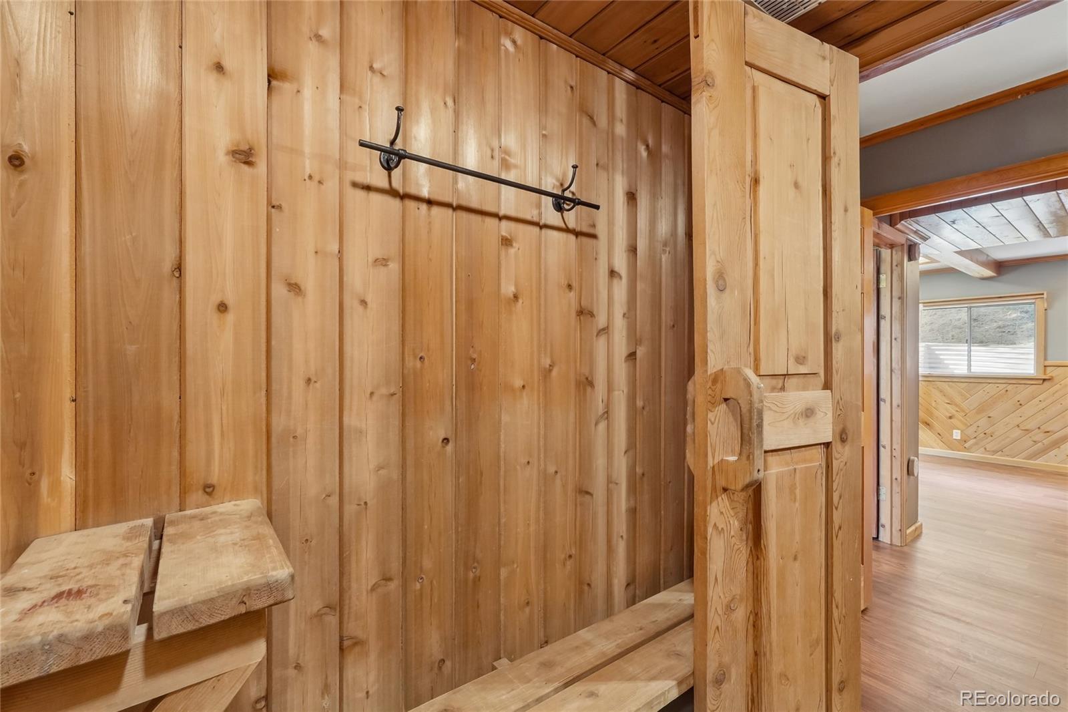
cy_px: 356
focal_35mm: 15
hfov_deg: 100.4
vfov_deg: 77.3
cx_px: 534
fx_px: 445
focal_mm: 10
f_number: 8
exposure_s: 1/4
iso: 800
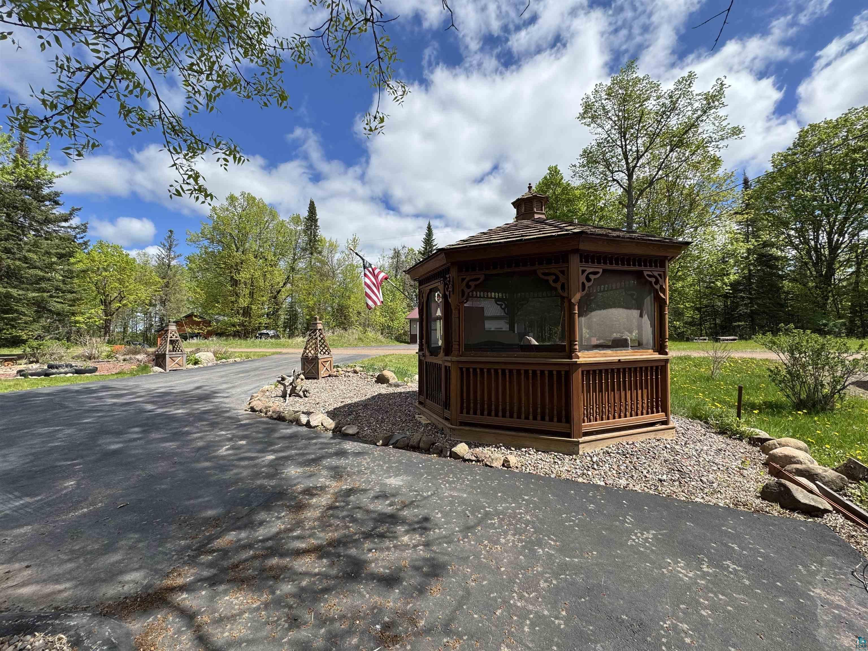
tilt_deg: +3.0
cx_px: 434
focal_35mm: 14
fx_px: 351
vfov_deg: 85.7
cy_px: 326
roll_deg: +0.5
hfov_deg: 102.1
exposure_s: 1/1299
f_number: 2.2
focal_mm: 2.22
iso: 40
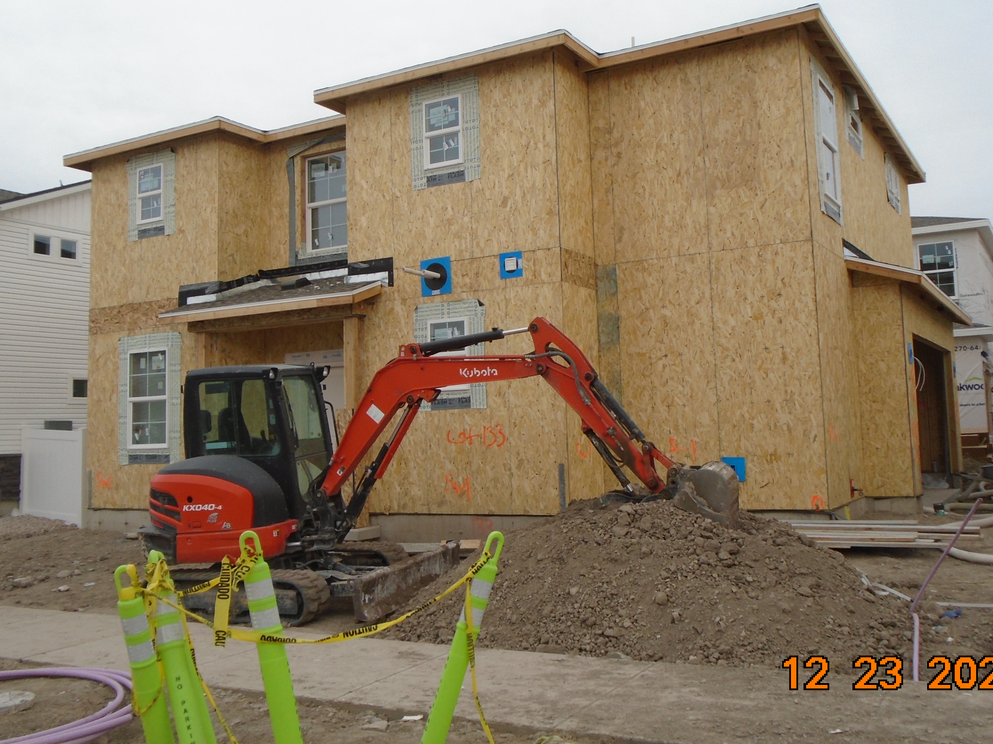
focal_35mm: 36
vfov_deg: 39.6
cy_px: 332
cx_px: 522
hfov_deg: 51.3
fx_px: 1033
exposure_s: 1/250
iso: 100
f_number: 3.5
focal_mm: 5.5
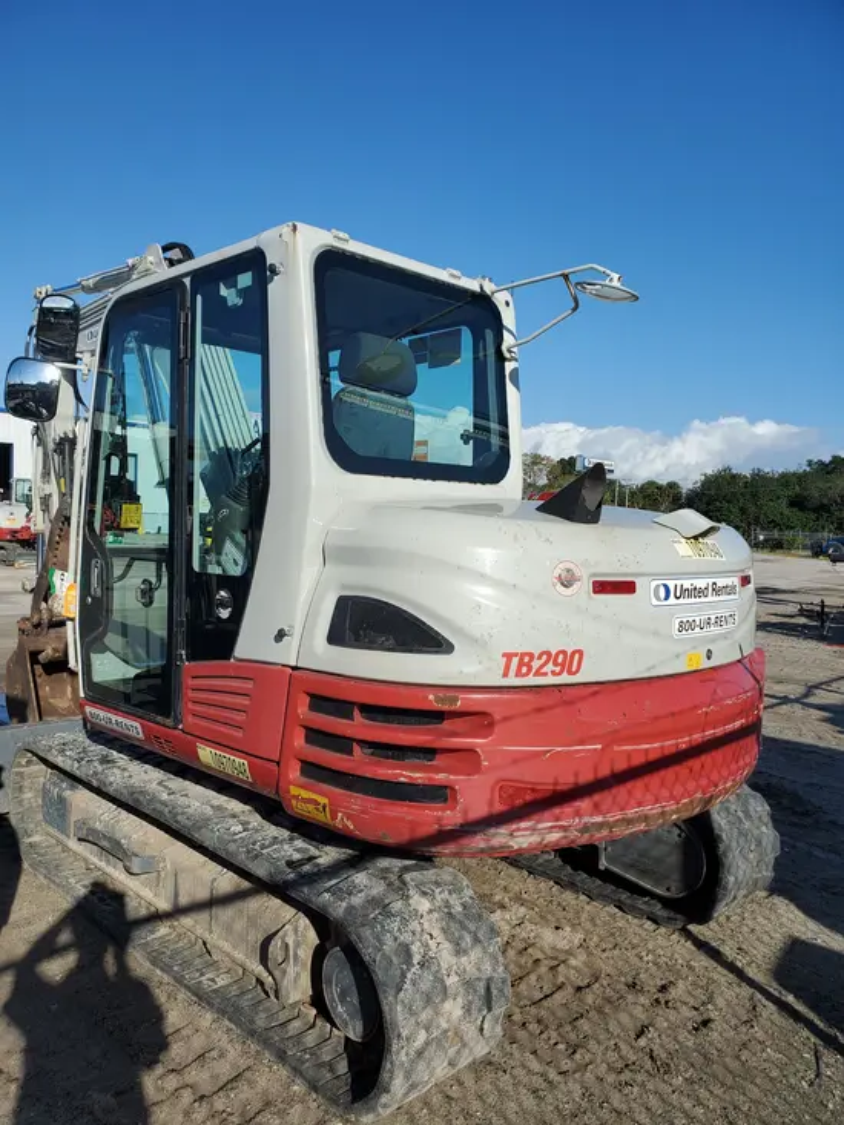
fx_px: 845
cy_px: 562
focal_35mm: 26
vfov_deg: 67.3
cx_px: 422
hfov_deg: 53.1
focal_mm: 4.3
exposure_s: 1/2397
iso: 50
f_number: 2.4
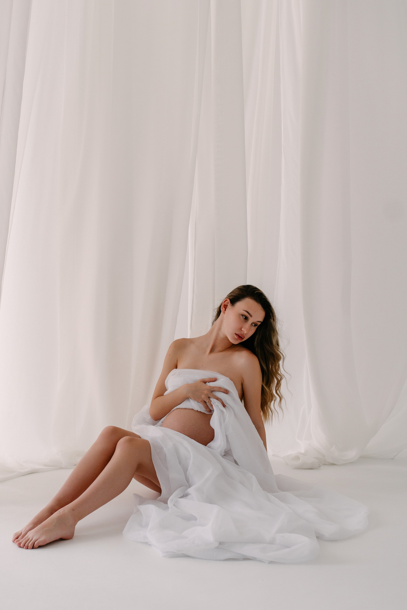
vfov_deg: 29.6
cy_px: 238
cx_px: 163
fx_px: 1153
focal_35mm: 68
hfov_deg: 20.0
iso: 250
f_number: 3.2
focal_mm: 55
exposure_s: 1/800
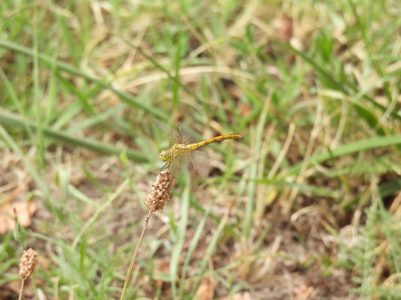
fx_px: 9267
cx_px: 200
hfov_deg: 2.5
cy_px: 150
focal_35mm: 800
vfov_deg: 1.9
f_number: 5.6
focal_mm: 143
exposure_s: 1/125
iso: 100
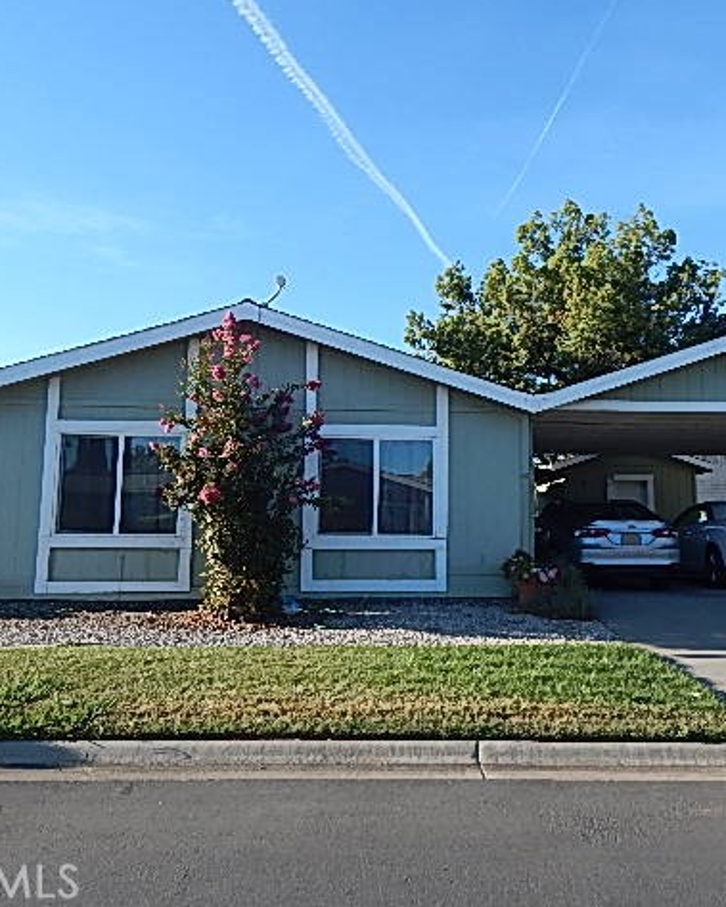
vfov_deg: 60.5
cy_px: 450
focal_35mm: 29
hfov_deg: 49.5
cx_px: 450
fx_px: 779
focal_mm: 4
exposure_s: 1/800
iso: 125
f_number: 3
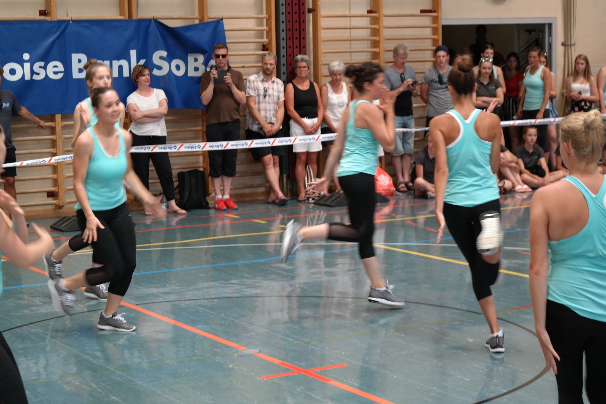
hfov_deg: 26.3
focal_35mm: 77
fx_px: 1296
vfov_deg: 17.7
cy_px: 202
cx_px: 303
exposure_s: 1/80
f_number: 4
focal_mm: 50
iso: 200
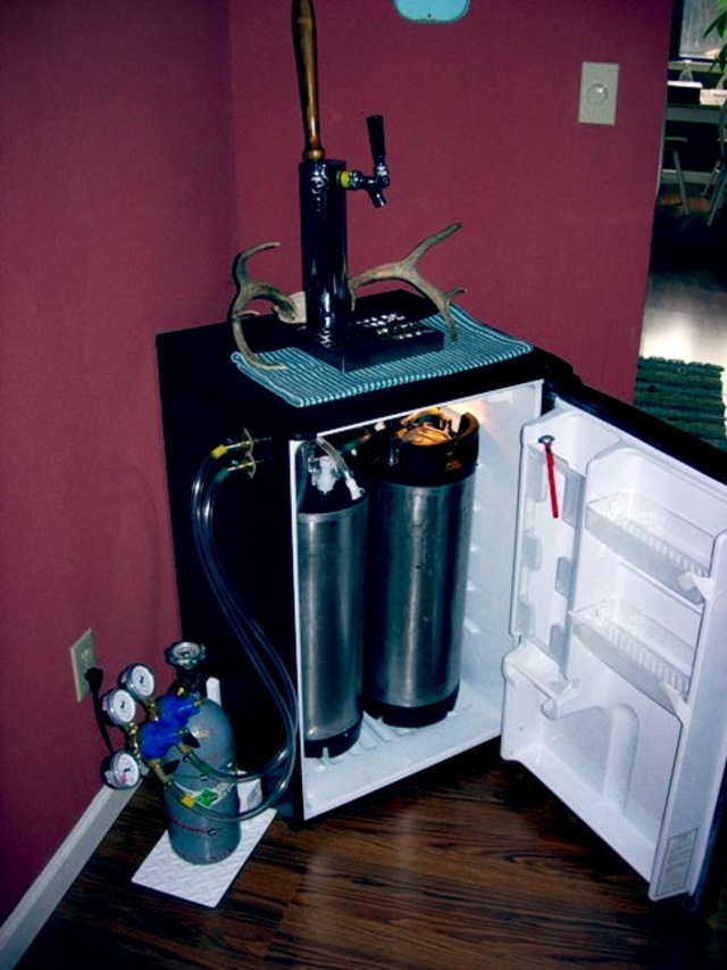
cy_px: 485
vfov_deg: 49.0
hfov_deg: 37.7
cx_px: 364
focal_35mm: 38
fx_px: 1064
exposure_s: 1/64
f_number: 2.8
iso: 79
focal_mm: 7.8
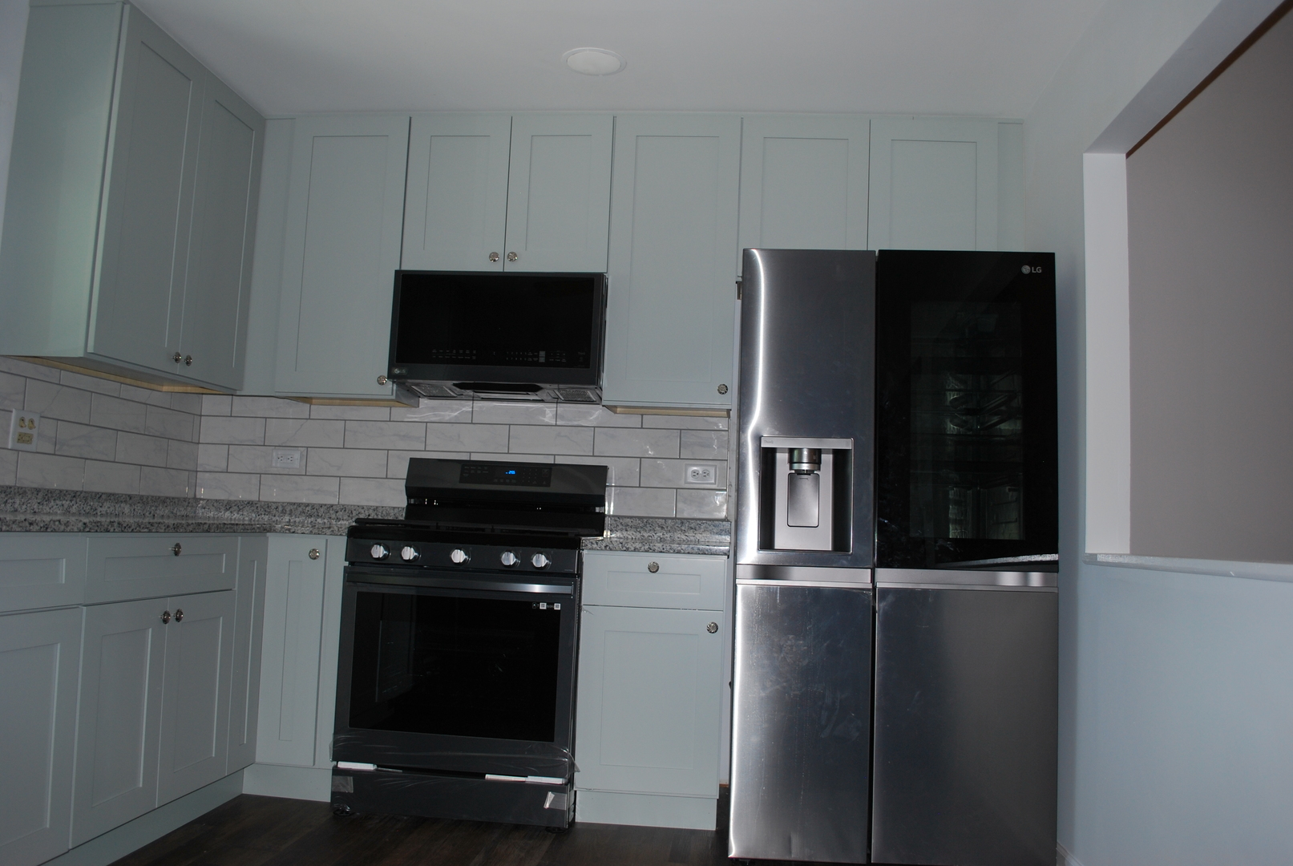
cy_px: 433
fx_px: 971
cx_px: 646
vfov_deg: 48.1
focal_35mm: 27
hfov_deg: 67.3
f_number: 3.5
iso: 200
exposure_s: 1/60
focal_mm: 18
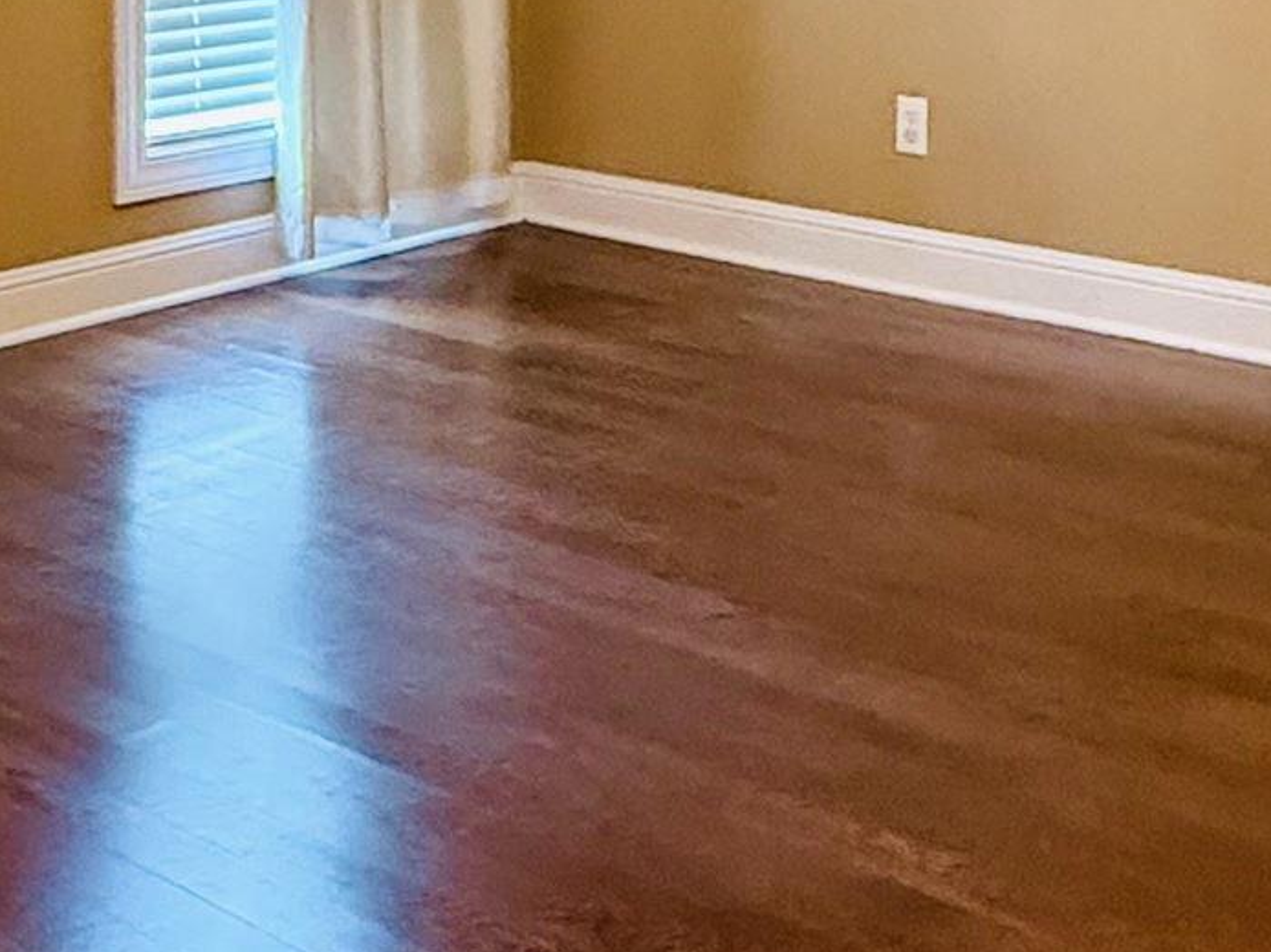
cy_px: -227
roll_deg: -0.4
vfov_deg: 21.7
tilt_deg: -0.6
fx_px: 2276
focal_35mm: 62
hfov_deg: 31.2
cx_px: 614
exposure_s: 1/60
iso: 640
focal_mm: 2.22
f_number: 2.2
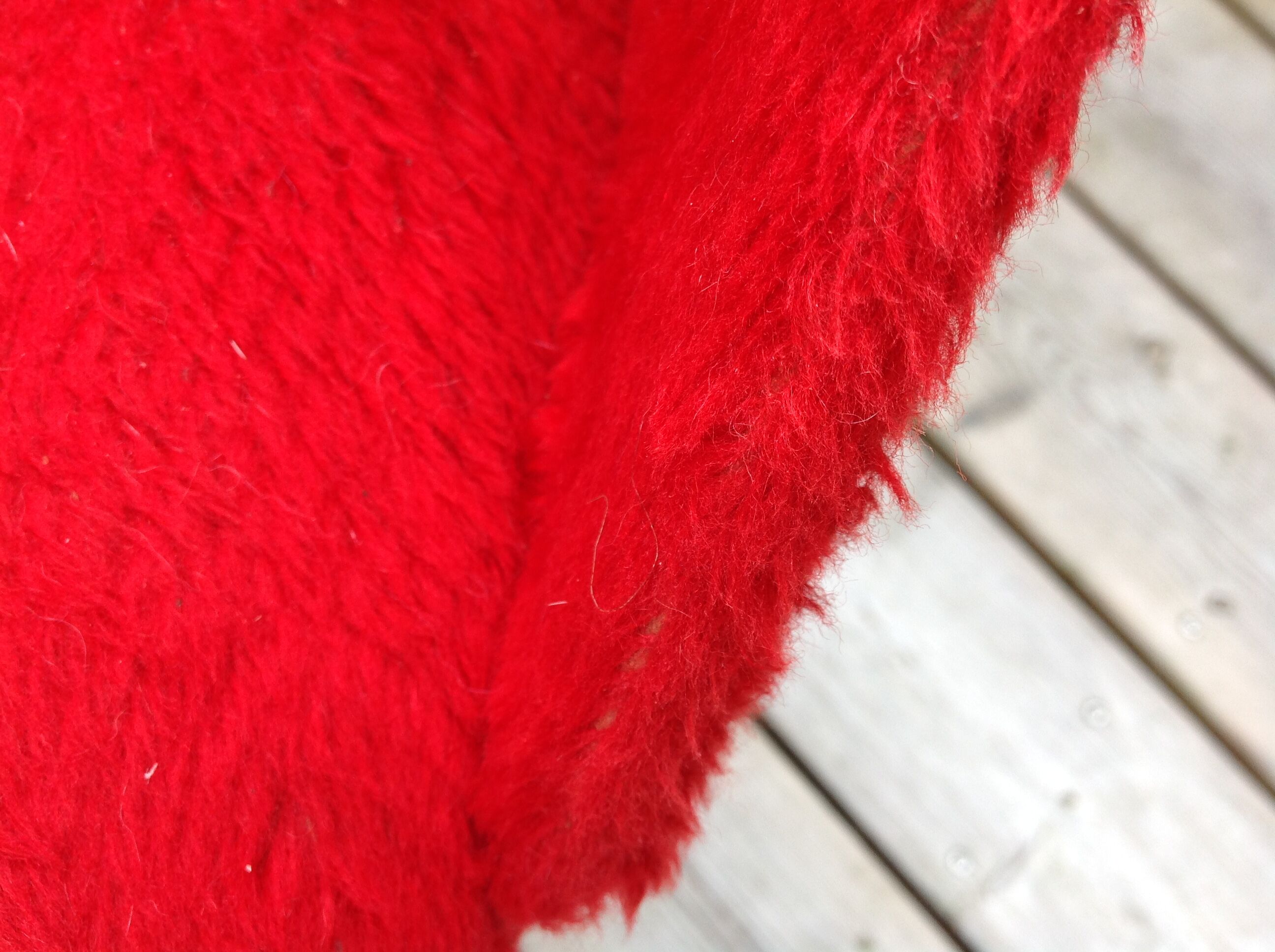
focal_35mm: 35
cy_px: 476
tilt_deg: -74.5
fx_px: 1287
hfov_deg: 52.7
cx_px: 638
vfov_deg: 40.6
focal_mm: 4.28
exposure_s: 1/129
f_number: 2.4
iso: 50
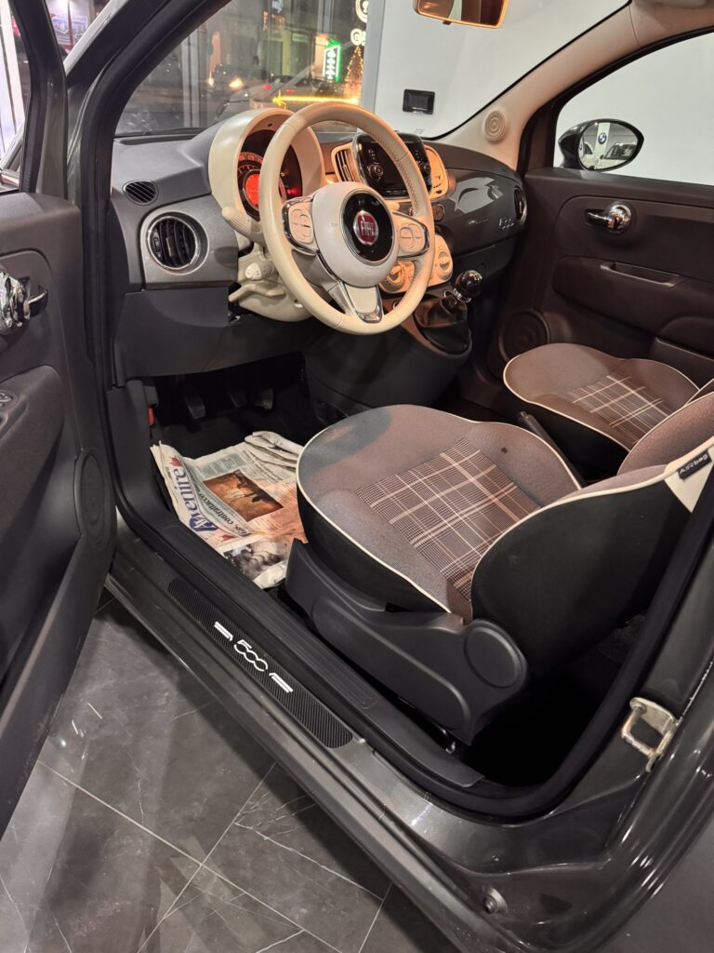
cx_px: 357
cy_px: 476
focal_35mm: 24
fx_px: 660
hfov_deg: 56.8
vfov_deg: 71.6
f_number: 1.78
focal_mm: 6.76
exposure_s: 1/33
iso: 1000
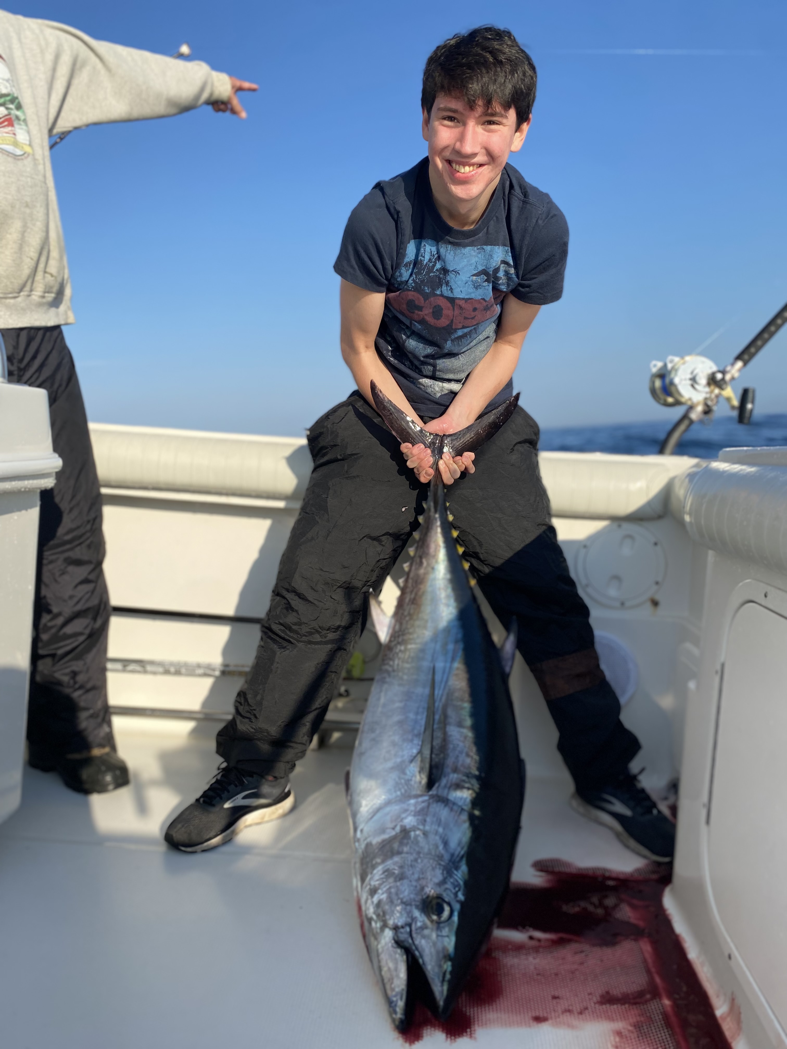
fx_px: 788
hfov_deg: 53.1
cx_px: 394
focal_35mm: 26
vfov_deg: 67.3
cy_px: 524
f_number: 1.8
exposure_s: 1/2625
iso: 32
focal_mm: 4.25
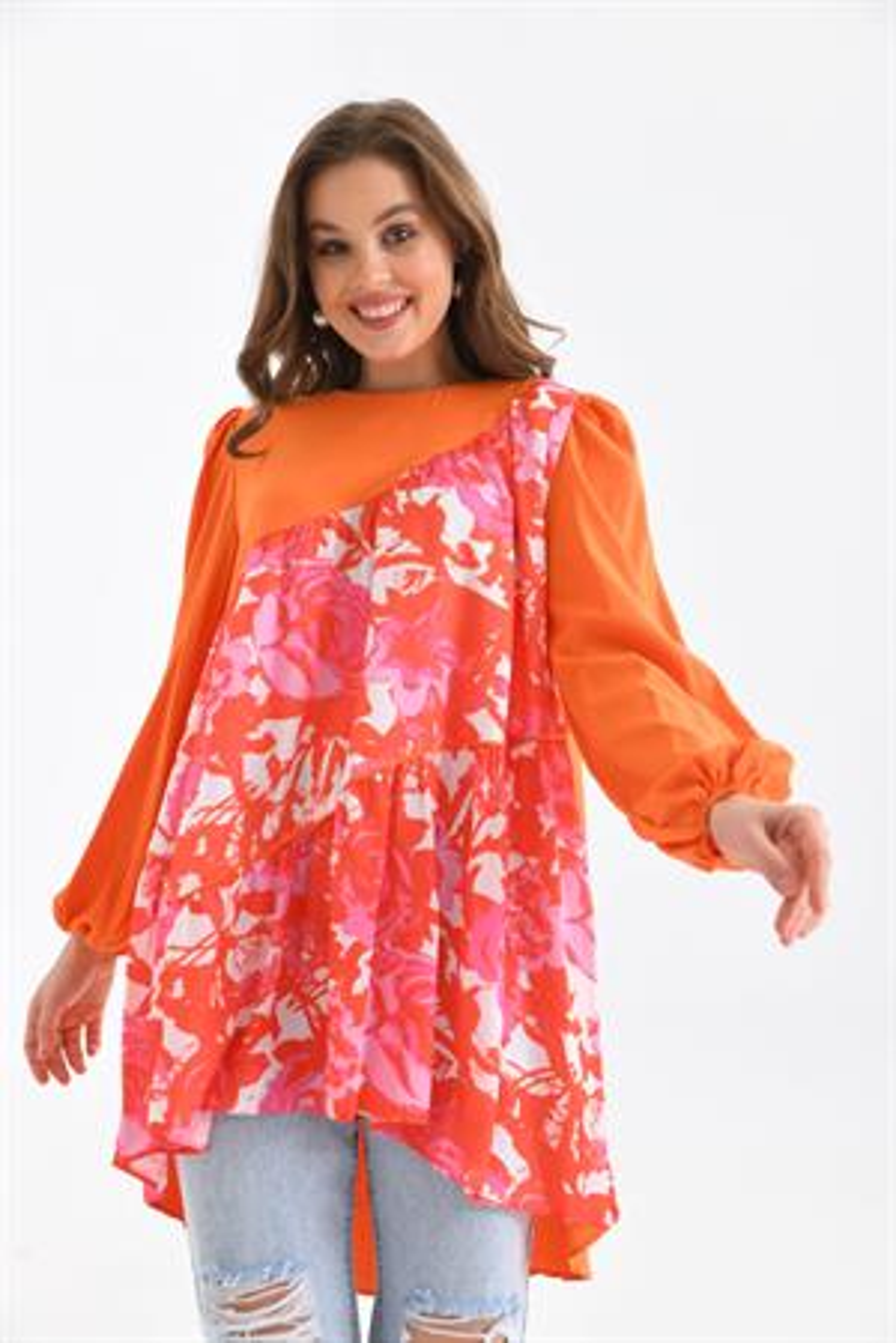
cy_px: 672
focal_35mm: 50
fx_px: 1867
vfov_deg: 39.6
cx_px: 448
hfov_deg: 27.0
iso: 160
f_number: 6.3
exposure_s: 1/125
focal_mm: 50
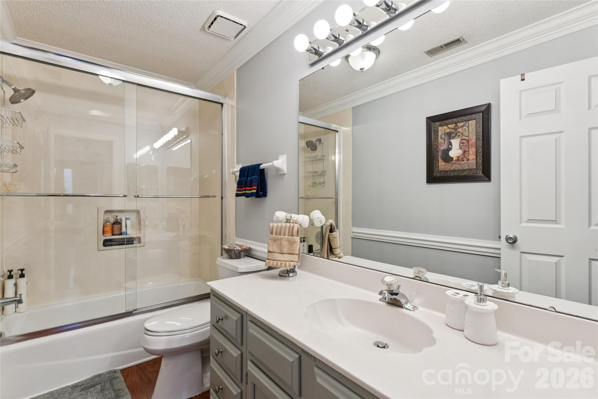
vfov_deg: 72.0
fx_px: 274
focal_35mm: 16
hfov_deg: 95.0
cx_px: 299
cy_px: 200
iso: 100
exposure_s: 1/6
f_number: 9
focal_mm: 16.5
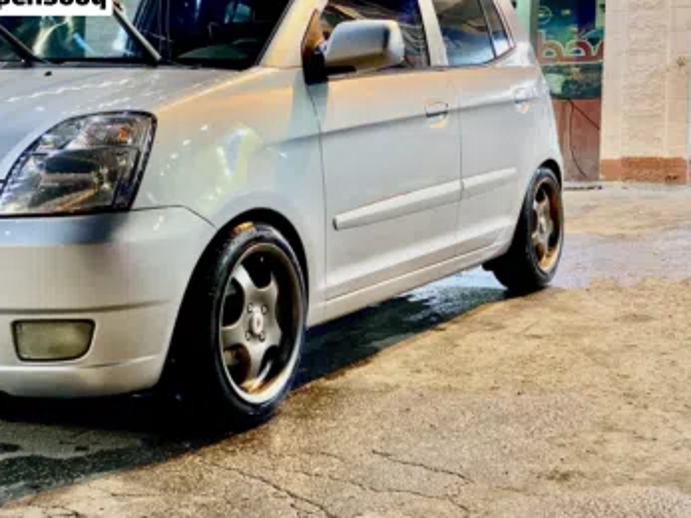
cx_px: 358
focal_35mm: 60
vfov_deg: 24.4
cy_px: 235
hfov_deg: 32.2
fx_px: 1197
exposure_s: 1/33
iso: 200
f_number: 2
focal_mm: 6
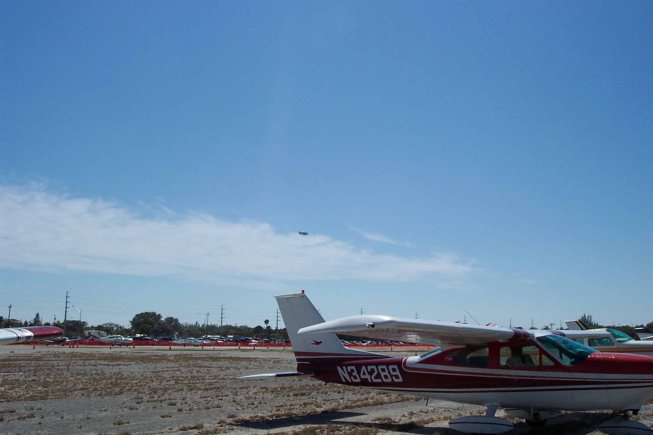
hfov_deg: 50.7
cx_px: 326
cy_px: 218
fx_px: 689
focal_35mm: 38
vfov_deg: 35.1
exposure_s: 1/1000
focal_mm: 8
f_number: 4.8
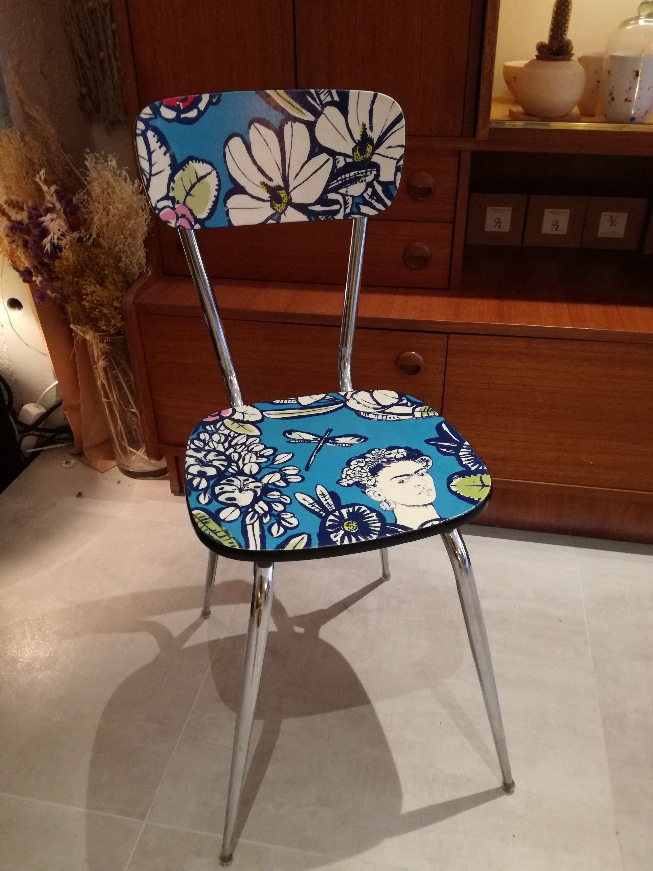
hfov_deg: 51.4
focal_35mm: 27
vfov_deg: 65.3
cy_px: 436
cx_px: 326
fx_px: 679
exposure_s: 1/33.3
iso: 320
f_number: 2
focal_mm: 3.79
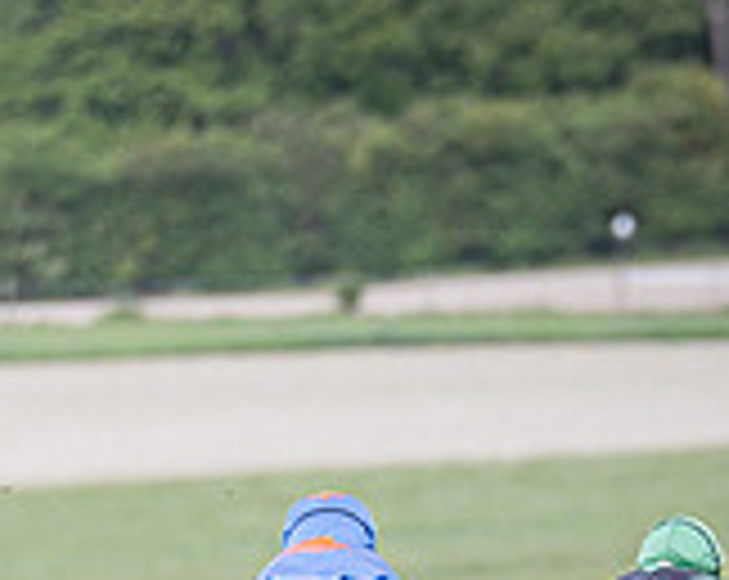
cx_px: 193
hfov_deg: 1.5
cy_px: 1035
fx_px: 27933
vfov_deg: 1.2
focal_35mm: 1297
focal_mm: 200
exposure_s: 1/1600
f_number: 2.8
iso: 400
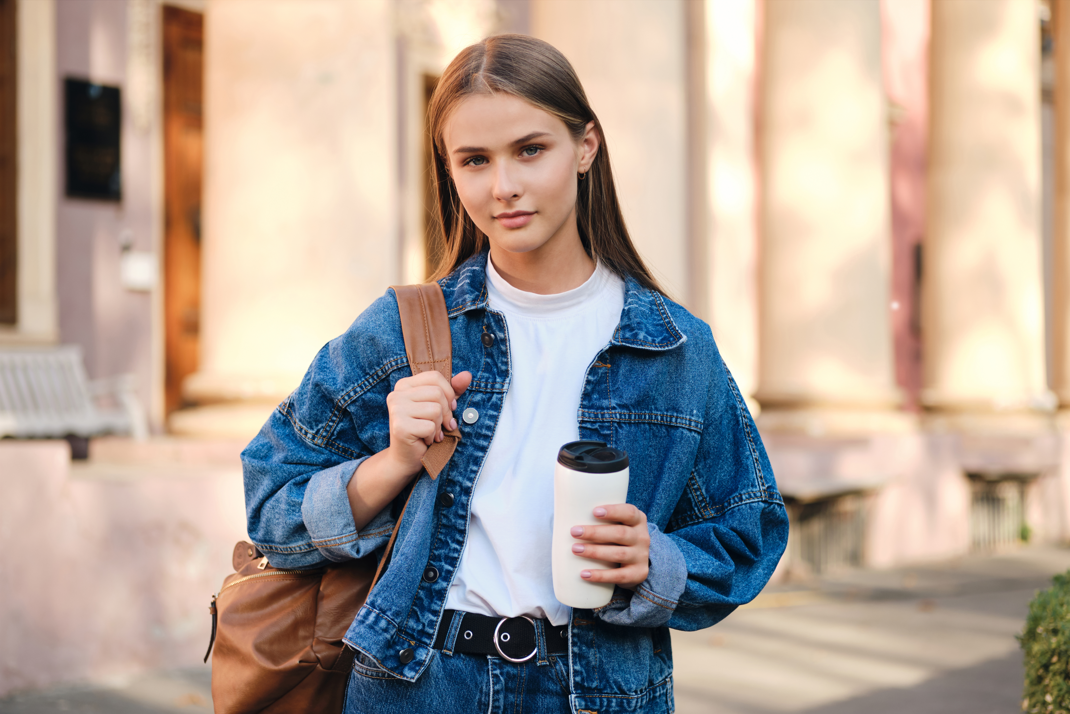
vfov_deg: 18.2
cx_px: 535
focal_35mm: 75
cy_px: 357
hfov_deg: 27.0
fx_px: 2229
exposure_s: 1/640
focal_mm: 50
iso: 160
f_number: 2.2
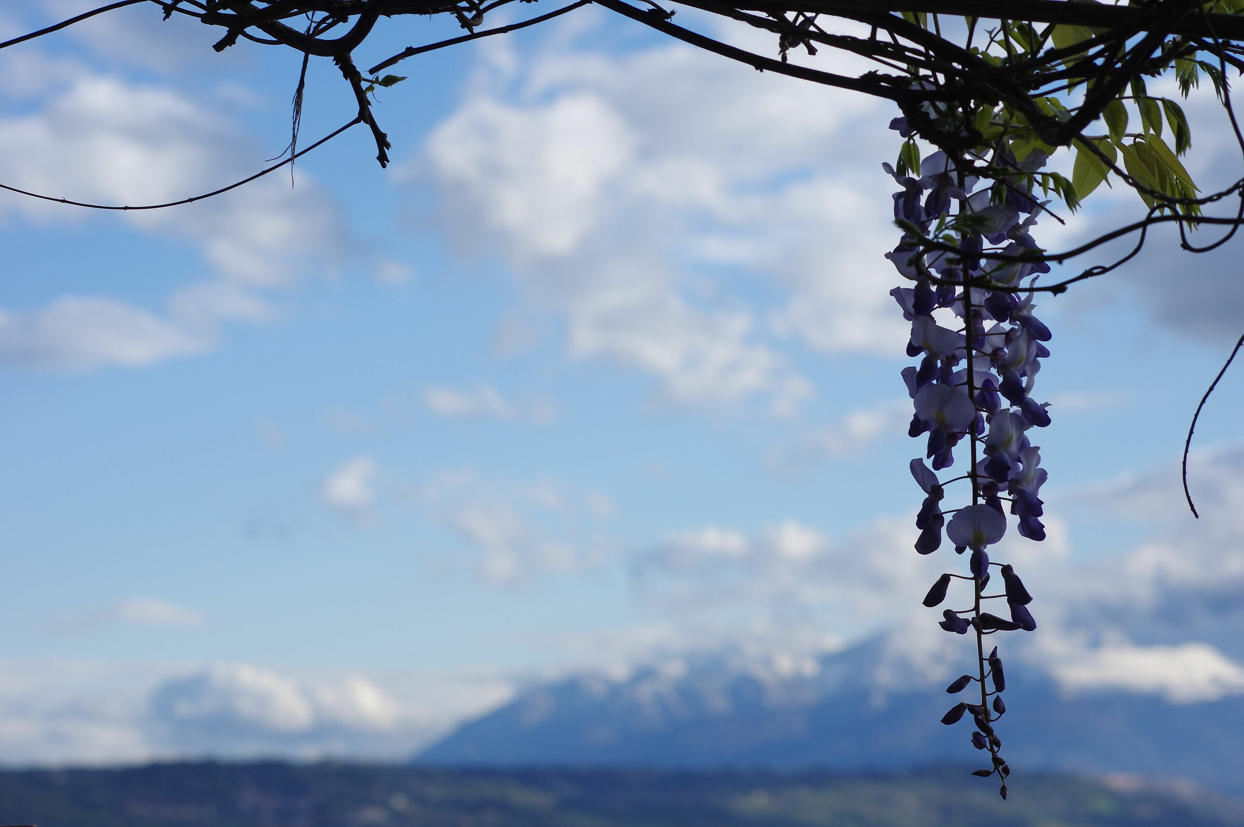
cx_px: 622
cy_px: 414
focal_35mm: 105
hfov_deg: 19.5
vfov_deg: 13.0
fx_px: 3625
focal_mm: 70
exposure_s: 1/125
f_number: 10
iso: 100
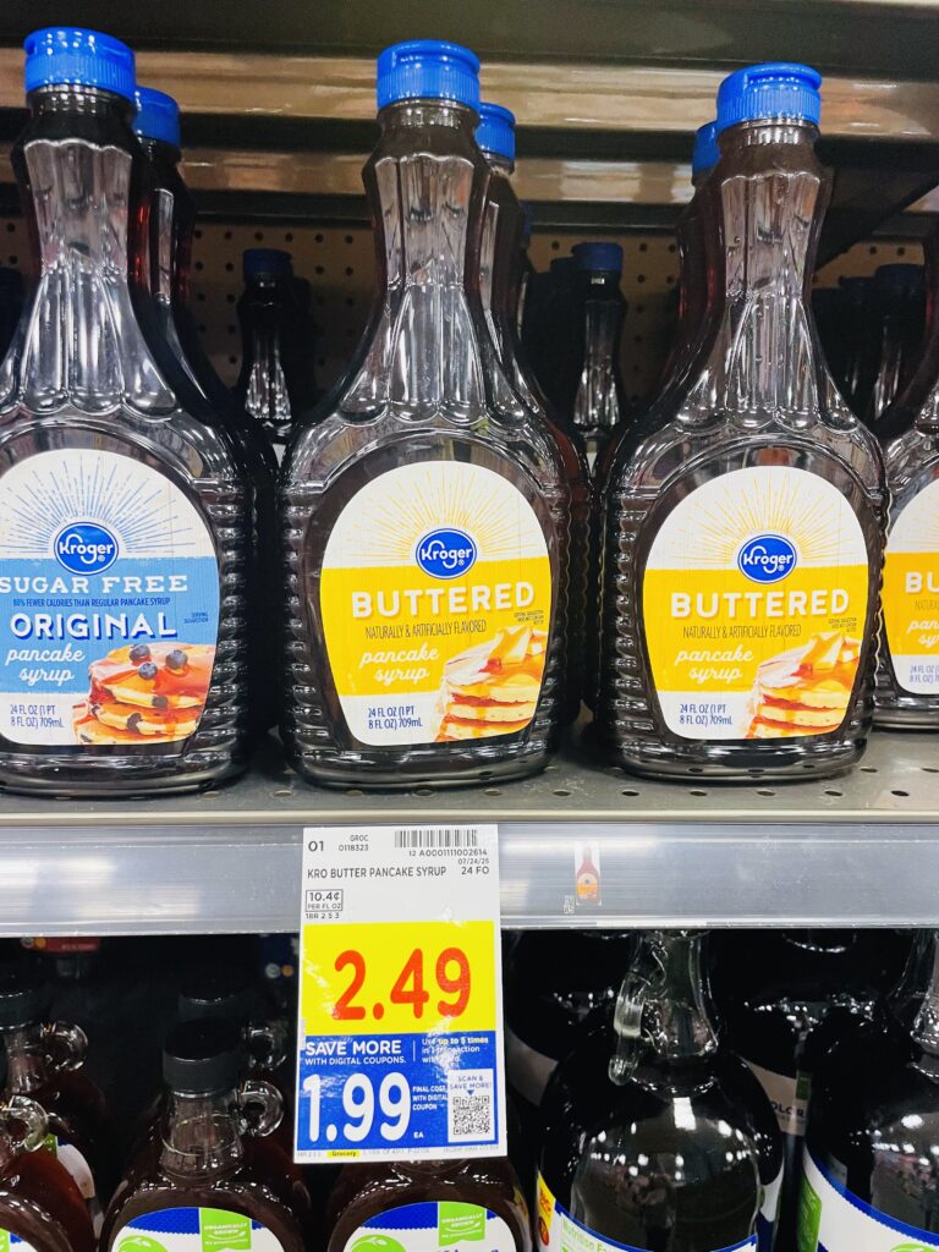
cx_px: 470
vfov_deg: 67.3
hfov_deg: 53.1
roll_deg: -0.4
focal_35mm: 26
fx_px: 940
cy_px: 626
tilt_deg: -11.4
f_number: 1.6
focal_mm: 4.2
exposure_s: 1/60
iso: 100
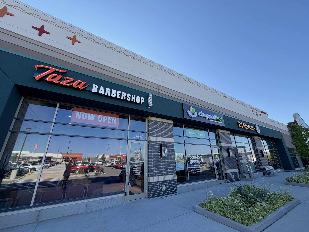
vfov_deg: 85.7
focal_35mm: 14
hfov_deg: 102.1
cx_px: 154
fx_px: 125
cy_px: 116
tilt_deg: +19.6
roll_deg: +1.2
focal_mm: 2.22
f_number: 2.2
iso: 40
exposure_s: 1/569
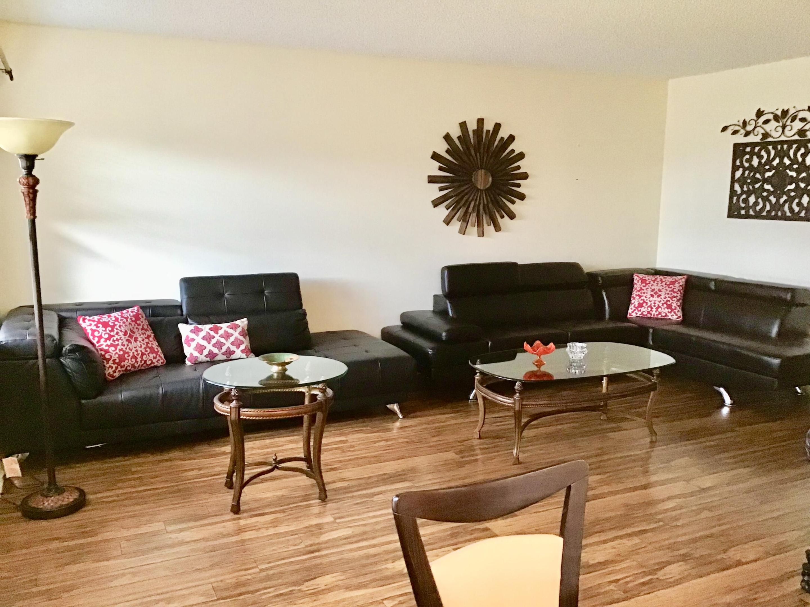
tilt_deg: -9.1
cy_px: 304
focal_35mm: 31
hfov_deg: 58.4
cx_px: 405
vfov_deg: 45.4
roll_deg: +0.8
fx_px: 725
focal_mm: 3.3
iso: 200
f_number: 2.4
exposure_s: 1/30
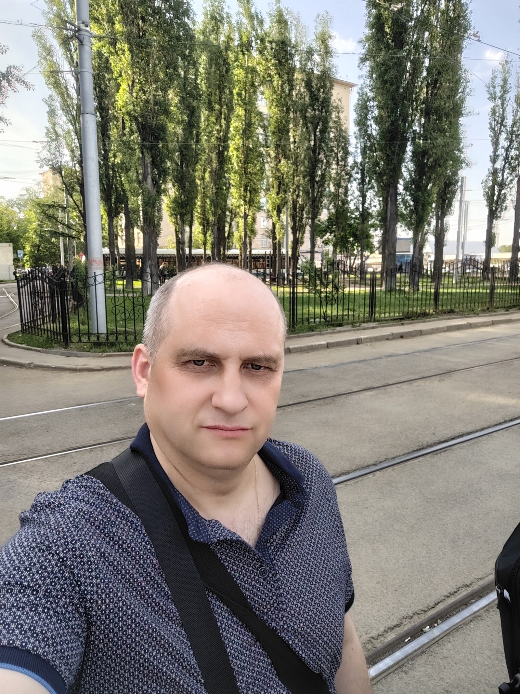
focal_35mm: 24
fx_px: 481
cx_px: 260
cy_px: 347
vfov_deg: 71.6
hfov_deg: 56.8
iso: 100
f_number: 2.45
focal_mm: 3.25
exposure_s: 1/199
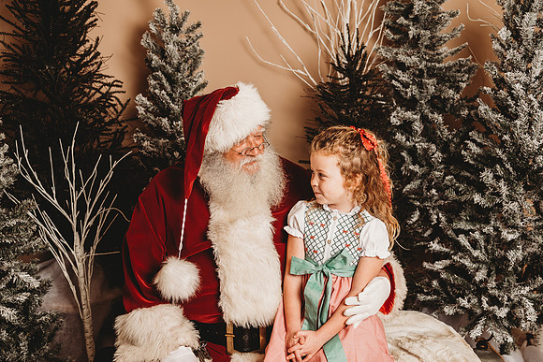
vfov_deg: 29.3
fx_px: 694
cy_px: 181
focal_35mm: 46
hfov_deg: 42.7
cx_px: 272
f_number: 4
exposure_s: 1/160
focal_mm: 46
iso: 100
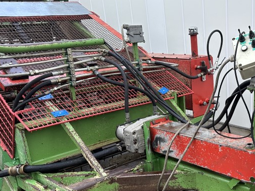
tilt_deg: -20.2
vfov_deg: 29.6
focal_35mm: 48
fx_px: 354
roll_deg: +2.8
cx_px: 202
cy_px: 152
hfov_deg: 38.3
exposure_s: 1/121
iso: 100
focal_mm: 6.86
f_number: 1.78
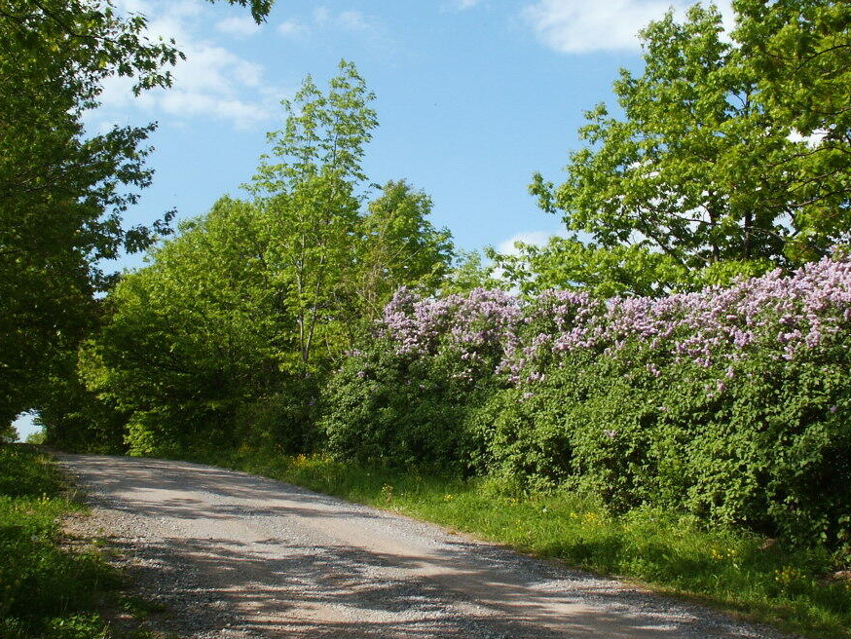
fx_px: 1008
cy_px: 328
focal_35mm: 41
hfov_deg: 45.6
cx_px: 489
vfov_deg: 35.2
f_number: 6.7
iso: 64
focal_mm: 7.18
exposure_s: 1/250
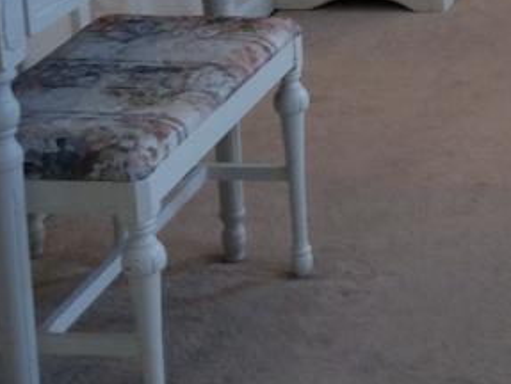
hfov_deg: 15.6
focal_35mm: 114
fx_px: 1685
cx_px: 812
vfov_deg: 12.2
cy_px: -252
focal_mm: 3.3
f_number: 2.4
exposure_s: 1/24
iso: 40
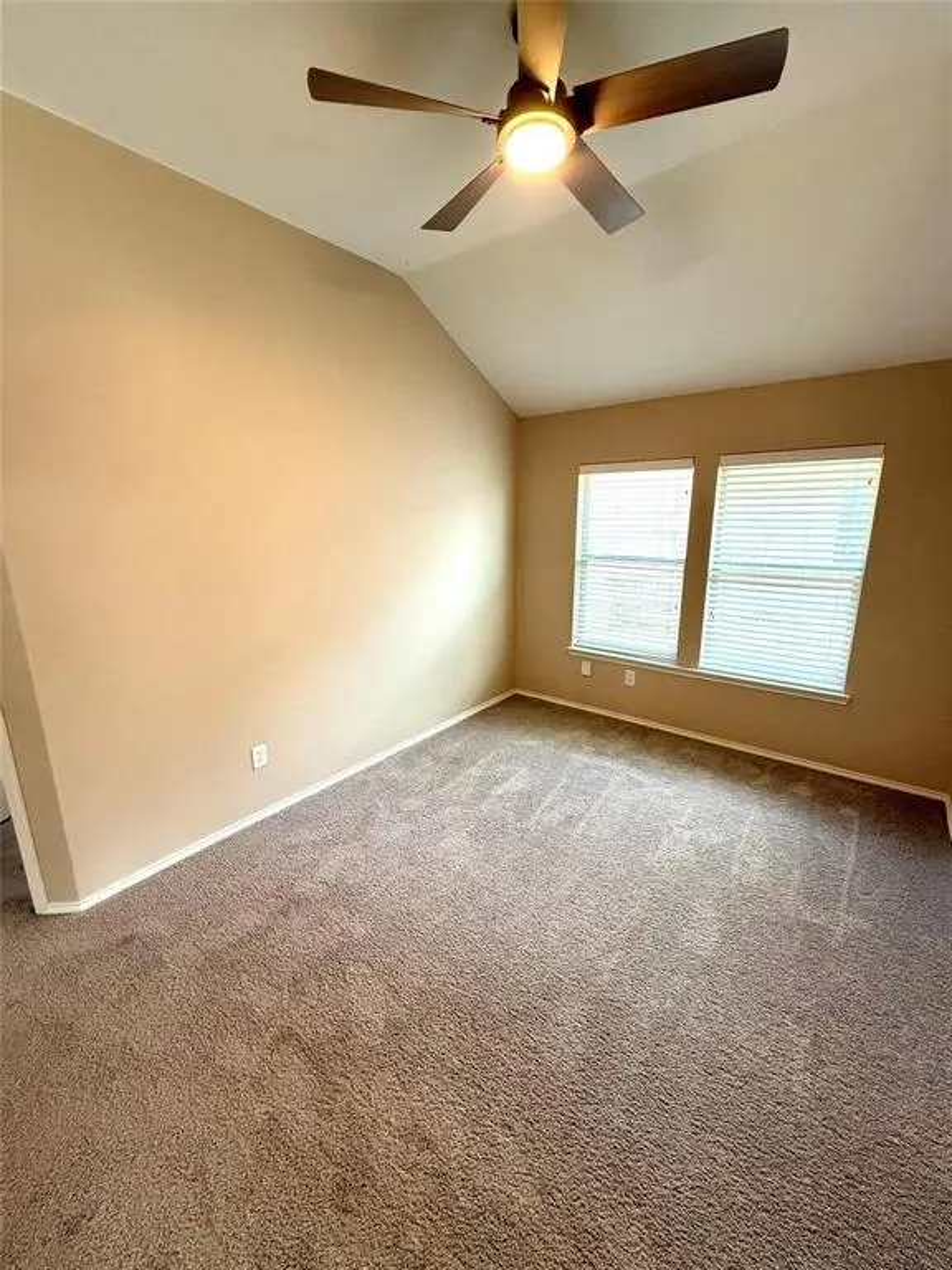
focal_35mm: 14
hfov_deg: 85.7
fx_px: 513
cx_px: 476
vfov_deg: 102.1
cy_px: 635
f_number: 2.2
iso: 320
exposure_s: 1/120
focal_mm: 2.22
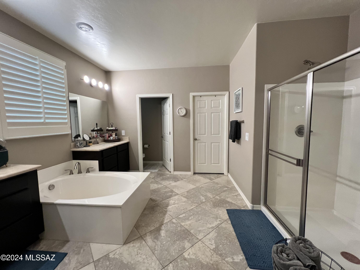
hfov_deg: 106.2
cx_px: 180
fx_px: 135
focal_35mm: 13
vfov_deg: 89.9
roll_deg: +0.6
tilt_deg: -4.7
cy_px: 135
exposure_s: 1/60
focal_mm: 1.57
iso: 200
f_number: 1.8
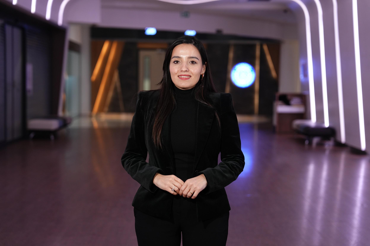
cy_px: 123
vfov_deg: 19.5
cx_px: 185
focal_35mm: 70
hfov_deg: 28.8
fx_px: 719
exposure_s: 1/60
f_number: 2.8
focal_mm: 70
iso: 640
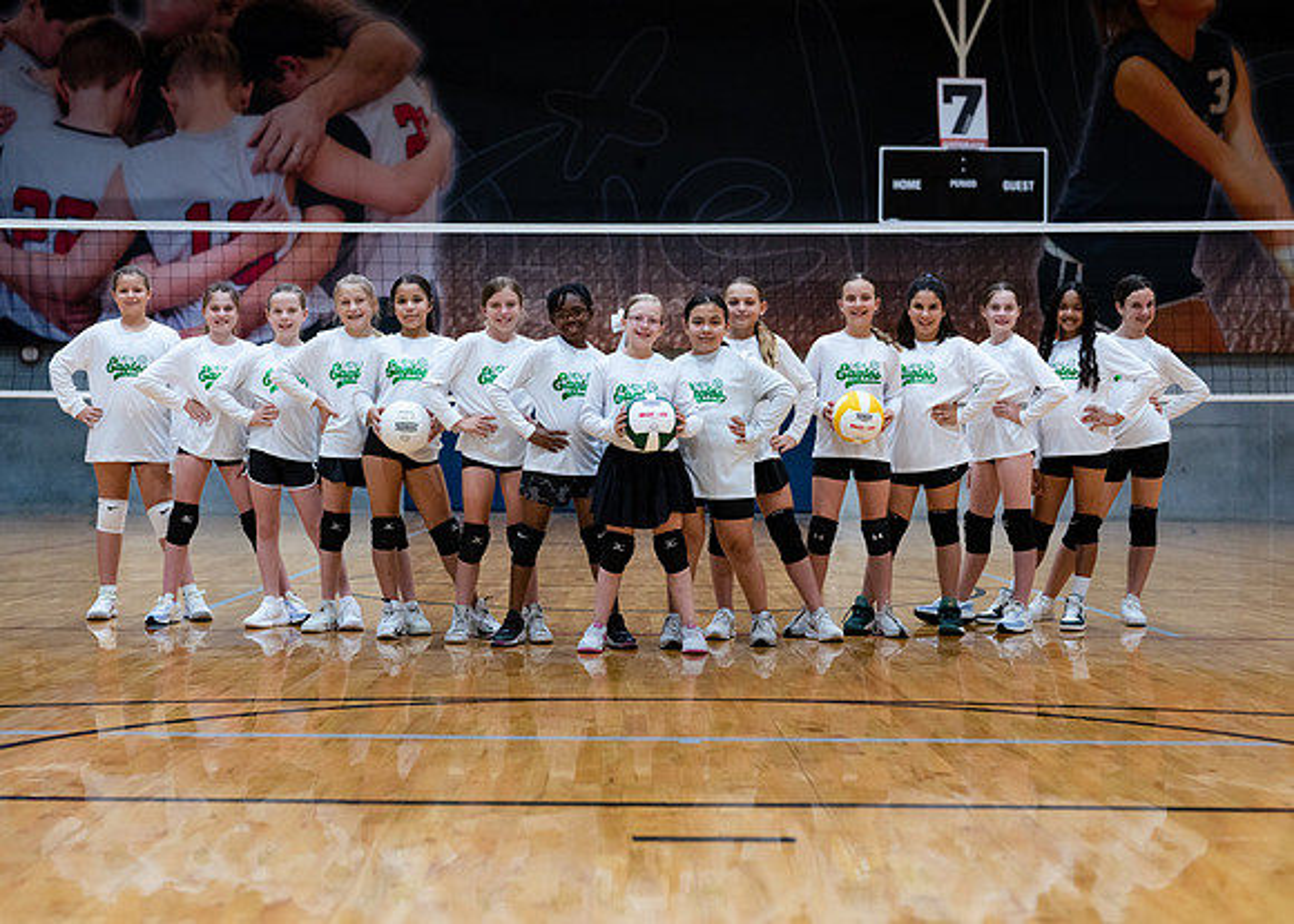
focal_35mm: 54
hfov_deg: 35.8
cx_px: 585
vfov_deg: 26.0
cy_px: 452
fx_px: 1999
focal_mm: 50
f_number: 2.2
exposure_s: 1/500
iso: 1250
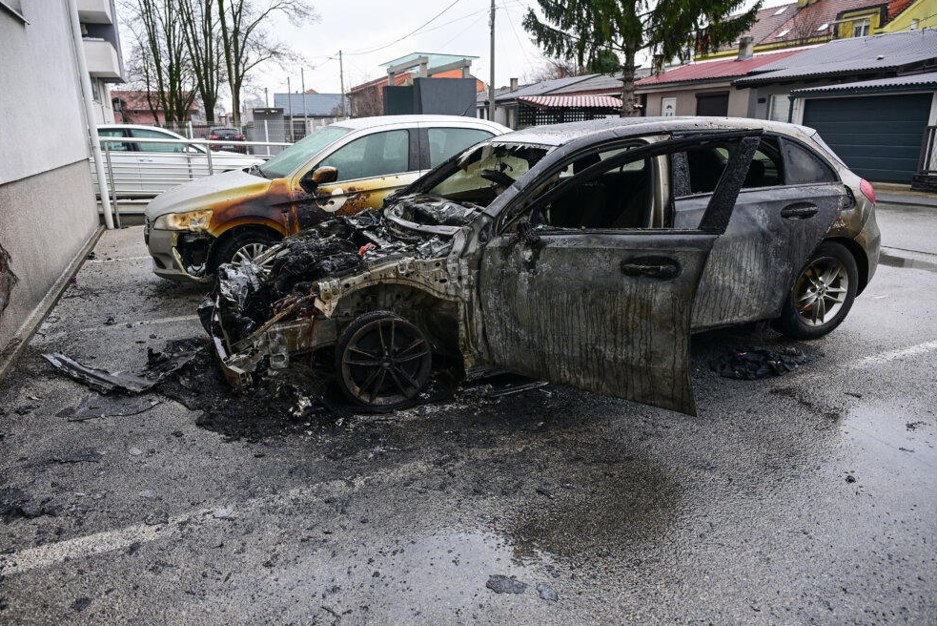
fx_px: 651
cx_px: 455
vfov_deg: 51.3
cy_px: 313
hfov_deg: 71.5
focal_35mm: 25
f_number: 4
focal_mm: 24
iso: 400
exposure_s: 1/400
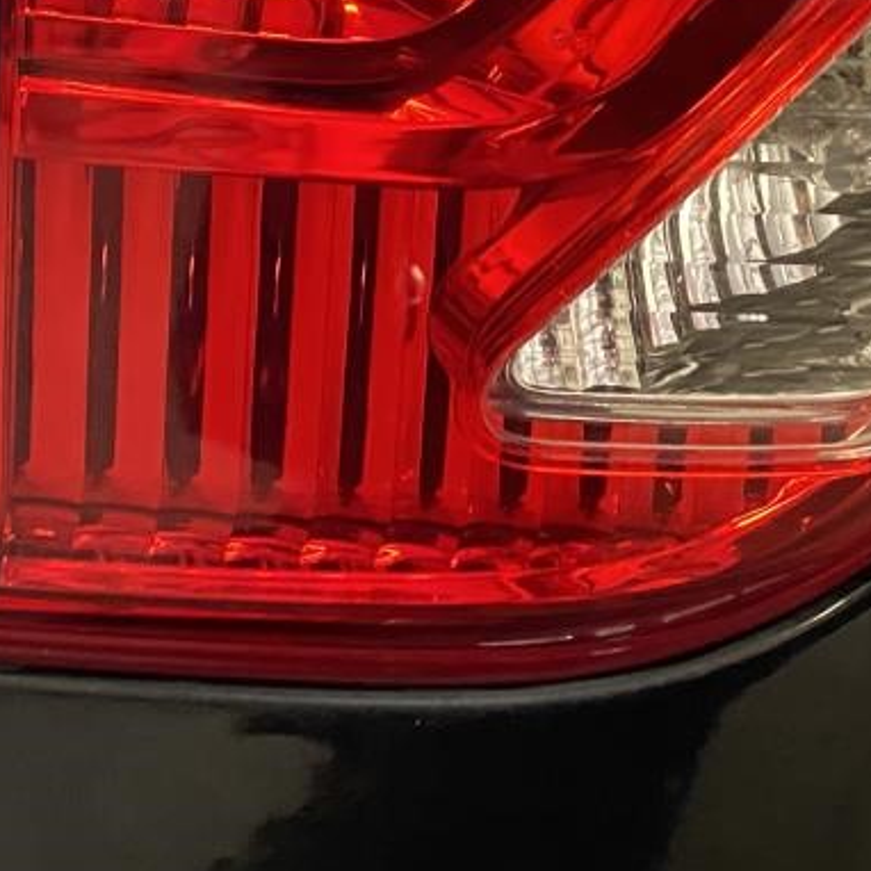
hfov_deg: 22.4
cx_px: 559
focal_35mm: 77
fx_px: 2192
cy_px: -71
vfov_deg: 21.4
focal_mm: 4.25
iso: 500
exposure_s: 1/45
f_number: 1.8
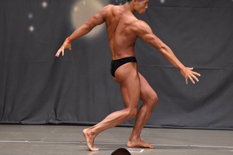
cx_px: 136
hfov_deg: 6.6
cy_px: 57
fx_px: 2019
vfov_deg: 4.4
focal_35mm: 312
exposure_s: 1/400
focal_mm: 145
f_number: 5.6
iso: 6400
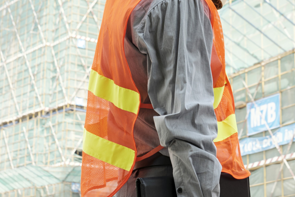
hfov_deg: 18.5
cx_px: 248
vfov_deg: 12.4
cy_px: -8
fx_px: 893
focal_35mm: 109
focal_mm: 35
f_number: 7.1
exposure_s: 1/200
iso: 250
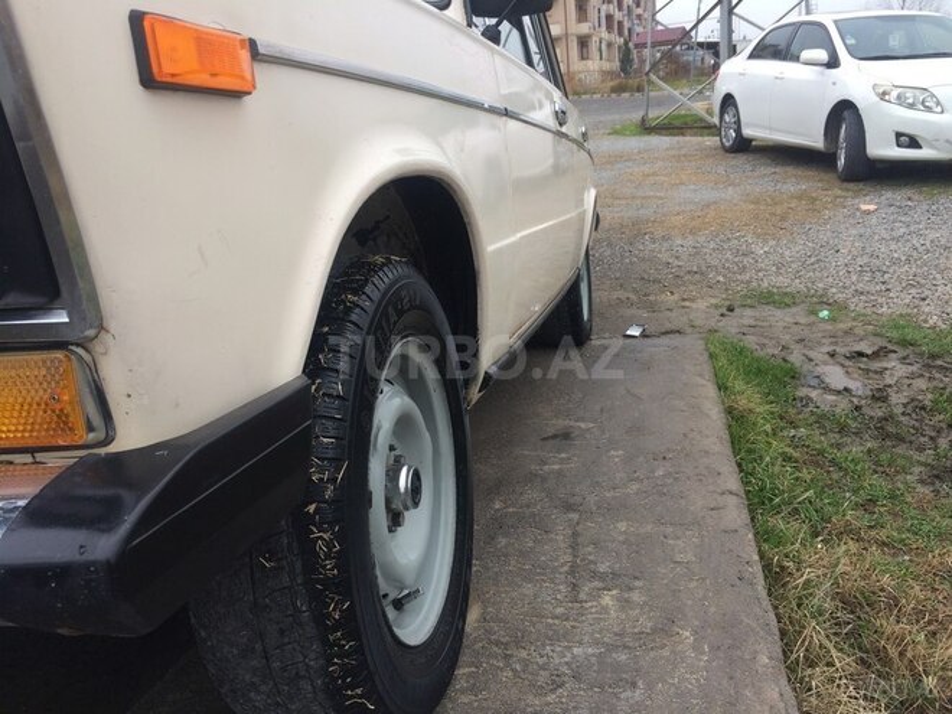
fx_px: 798
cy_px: 357
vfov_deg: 48.2
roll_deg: +7.2
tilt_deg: -18.5
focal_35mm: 29
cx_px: 476
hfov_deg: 61.7
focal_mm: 4.15
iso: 40
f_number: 2.2
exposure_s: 1/100
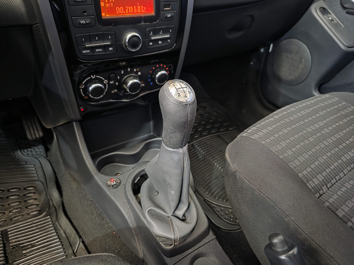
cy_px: 132
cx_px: 177
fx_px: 235
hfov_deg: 73.9
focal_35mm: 23
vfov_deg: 58.9
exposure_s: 1/20
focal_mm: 6.3
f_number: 1.7
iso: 1600
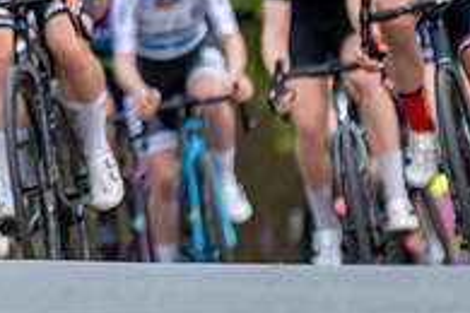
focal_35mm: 647
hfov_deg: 3.2
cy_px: -208
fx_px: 8446
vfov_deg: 2.1
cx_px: -352
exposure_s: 1/500
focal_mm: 165
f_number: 2.8
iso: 640
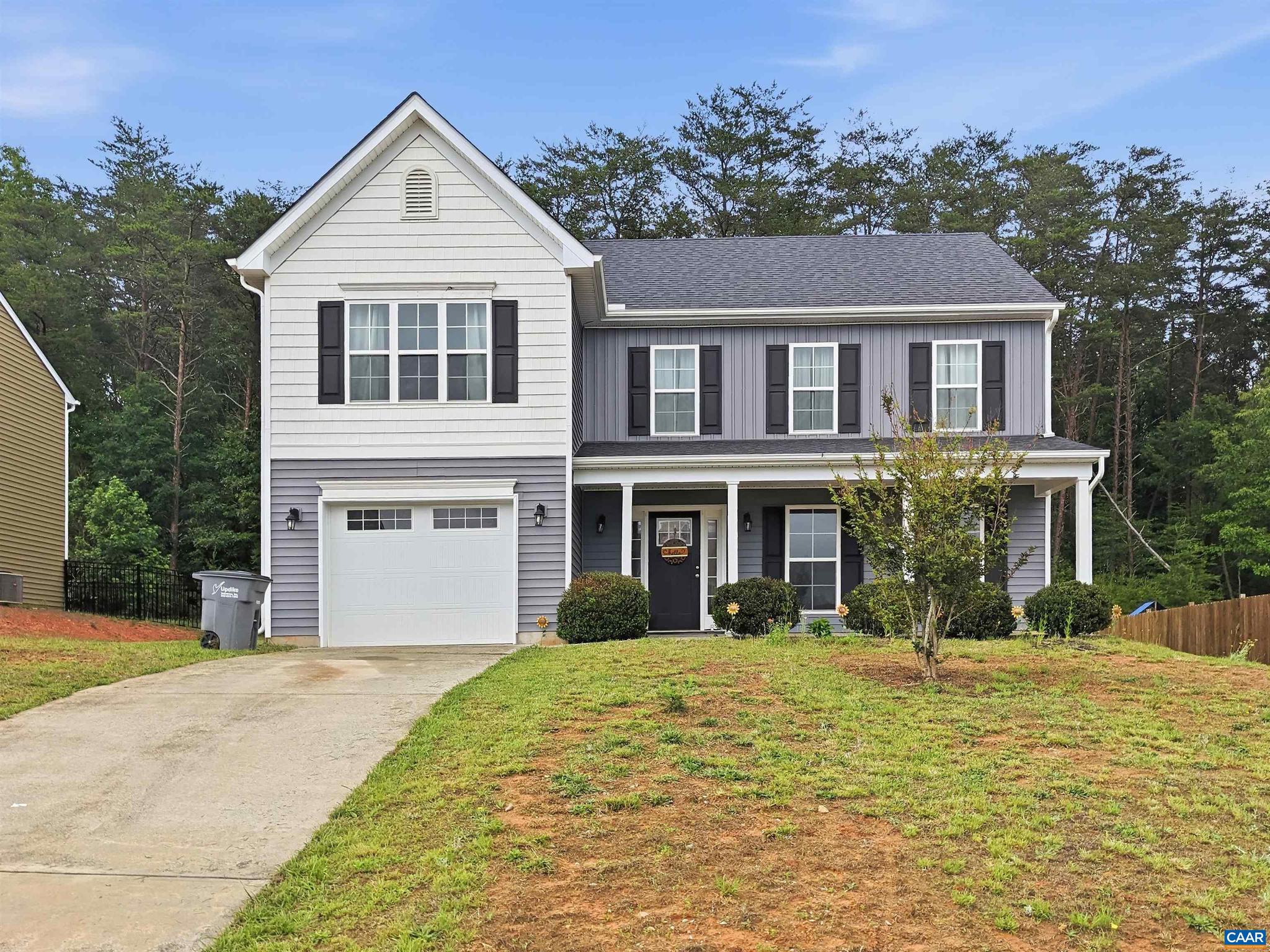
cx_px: 635
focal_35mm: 27
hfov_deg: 65.3
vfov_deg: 51.4
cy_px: 476
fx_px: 991
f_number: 1.7
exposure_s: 1/755
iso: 56
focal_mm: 4.4
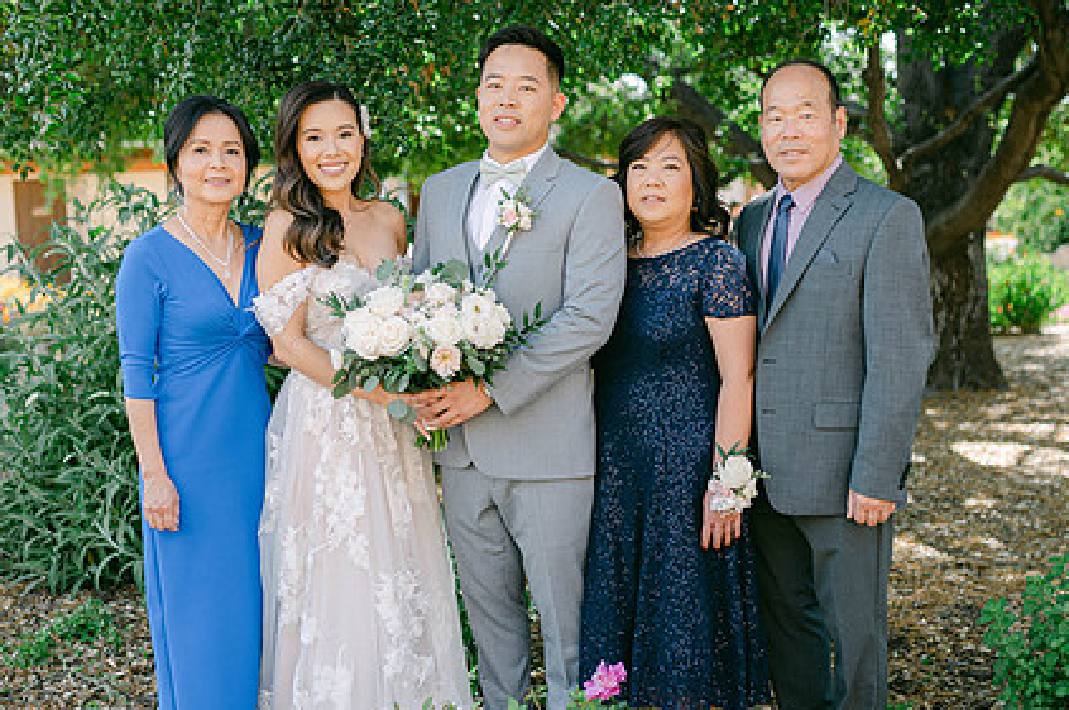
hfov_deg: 41.2
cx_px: 538
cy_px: 417
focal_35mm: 48
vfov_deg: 28.0
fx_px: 1424
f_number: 2
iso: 100
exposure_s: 1/800
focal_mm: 35
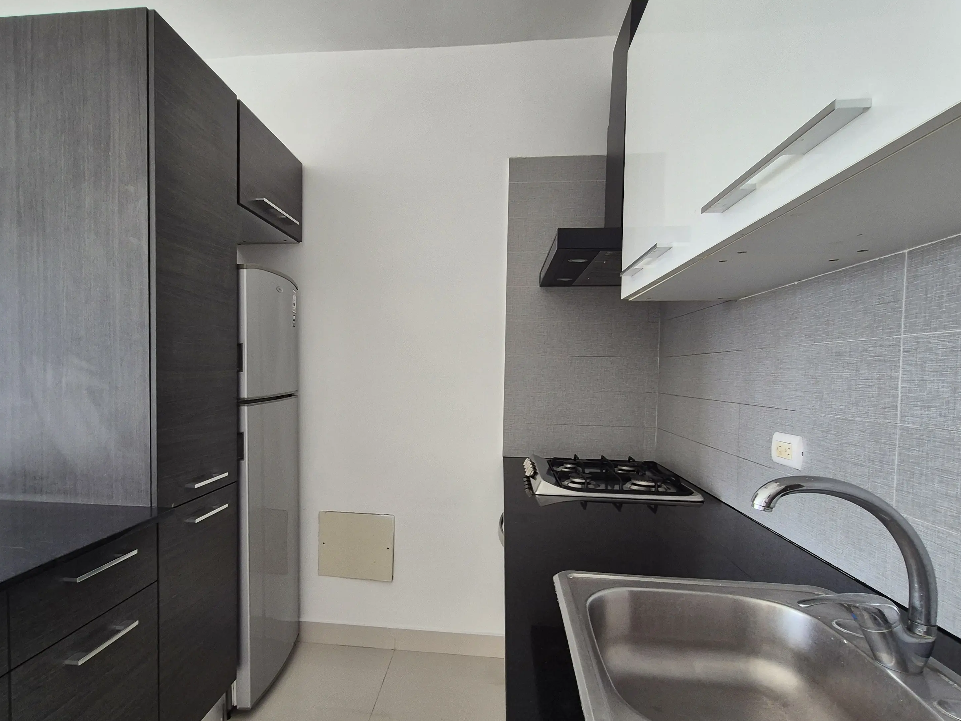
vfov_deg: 71.4
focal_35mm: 18
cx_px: 429
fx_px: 500
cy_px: 399
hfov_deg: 87.4
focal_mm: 2.2
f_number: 2.2
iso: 80
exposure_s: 1/60
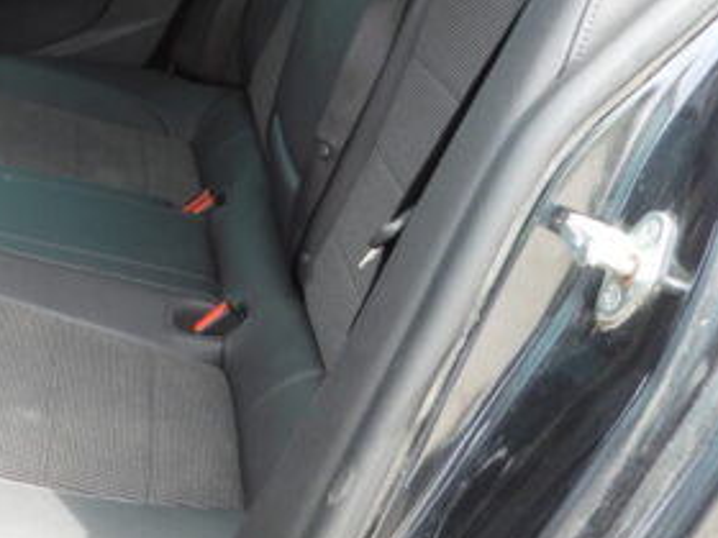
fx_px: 1265
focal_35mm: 61
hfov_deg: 30.3
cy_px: 87
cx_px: 69
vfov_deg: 23.6
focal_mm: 4.3
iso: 100
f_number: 2.8
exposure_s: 1/80
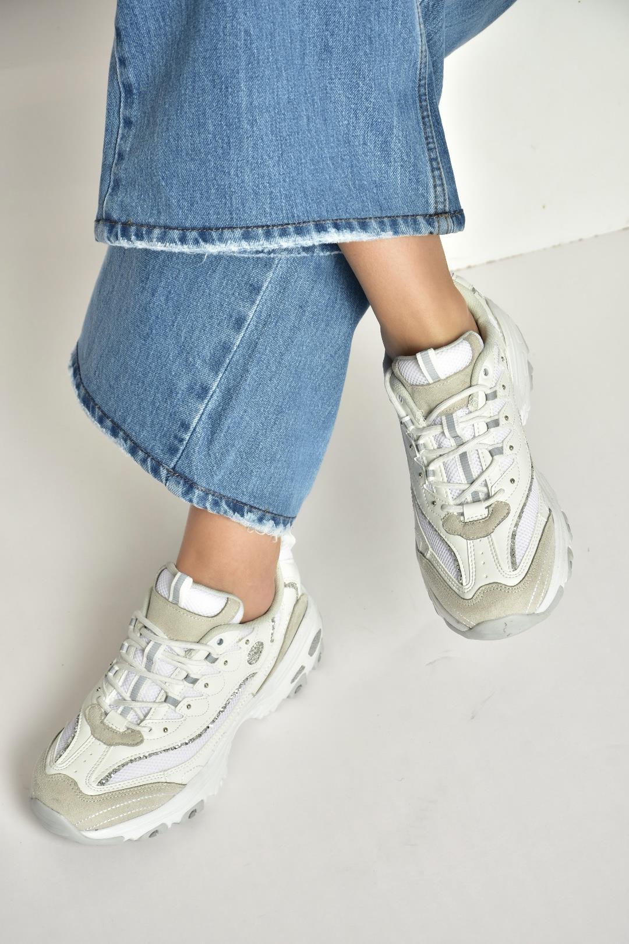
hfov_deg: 13.0
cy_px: 472
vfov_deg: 19.5
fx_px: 2752
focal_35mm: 105
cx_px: 314
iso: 100
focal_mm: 70
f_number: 7.1
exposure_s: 1/125
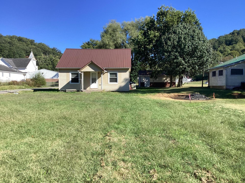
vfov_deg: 45.4
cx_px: 122
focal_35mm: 31
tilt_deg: -2.2
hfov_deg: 58.4
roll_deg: +1.3
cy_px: 92
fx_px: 219
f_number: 2.4
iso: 25
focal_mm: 3.3
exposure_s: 1/815
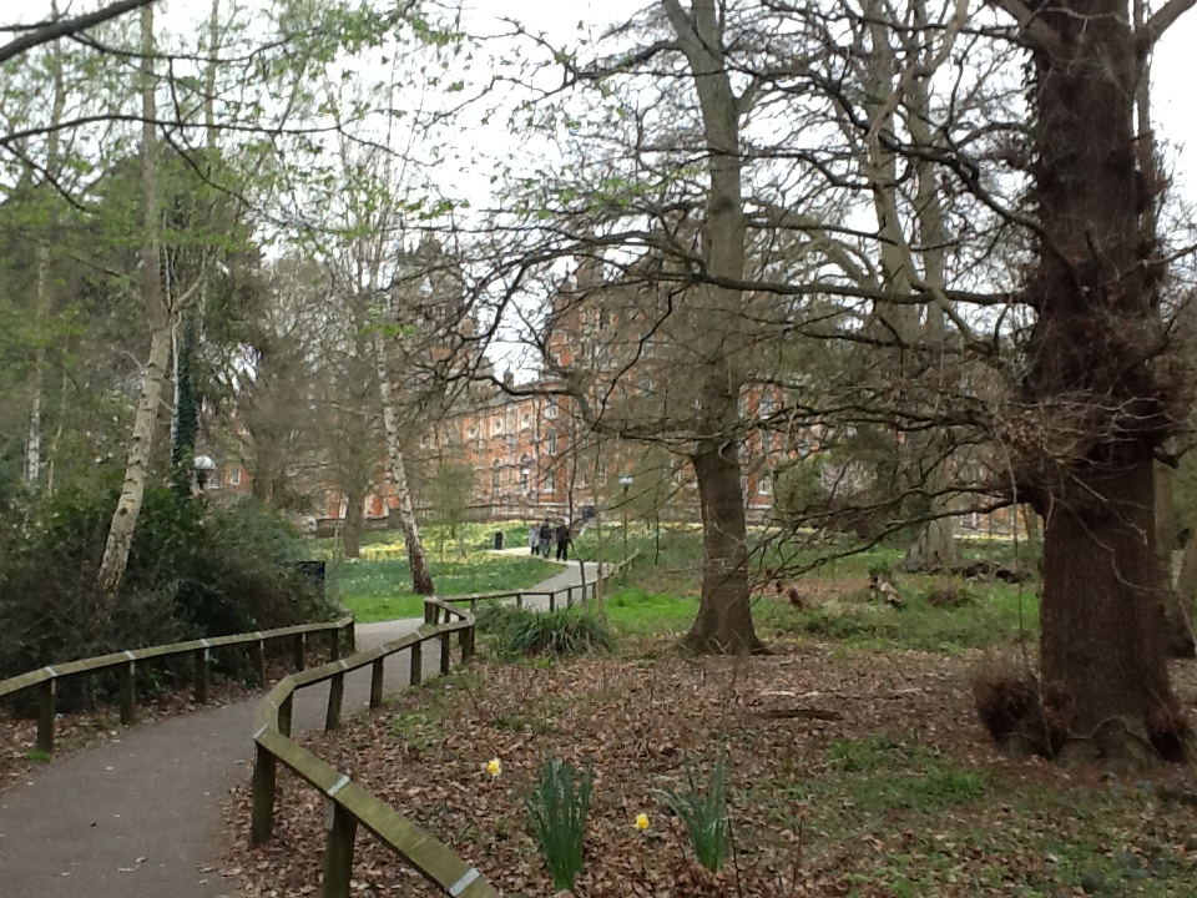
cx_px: 598
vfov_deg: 44.2
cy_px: 449
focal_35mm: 32
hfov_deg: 56.8
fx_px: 1107
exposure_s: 1/136
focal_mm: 2.03
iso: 64
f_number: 2.4
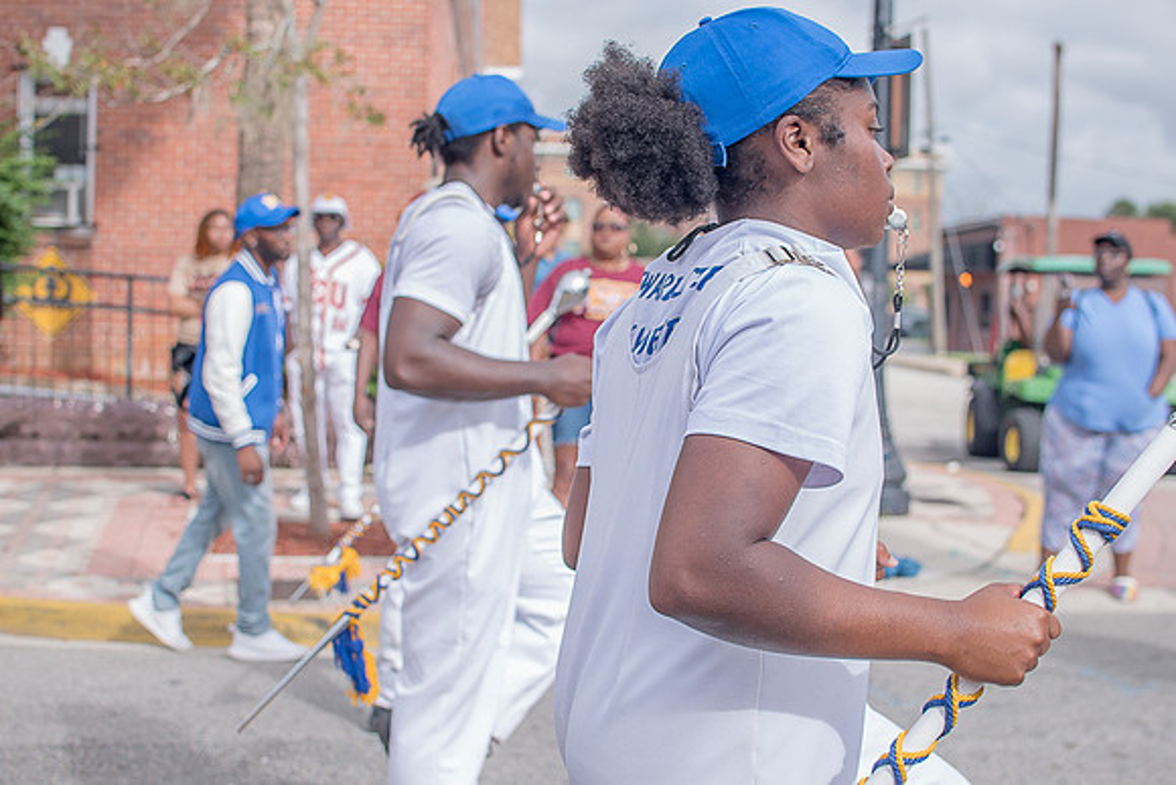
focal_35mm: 52
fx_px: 1699
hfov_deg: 38.2
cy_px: 392
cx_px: 588
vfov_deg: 26.0
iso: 100
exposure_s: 1/500
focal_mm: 35
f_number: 4
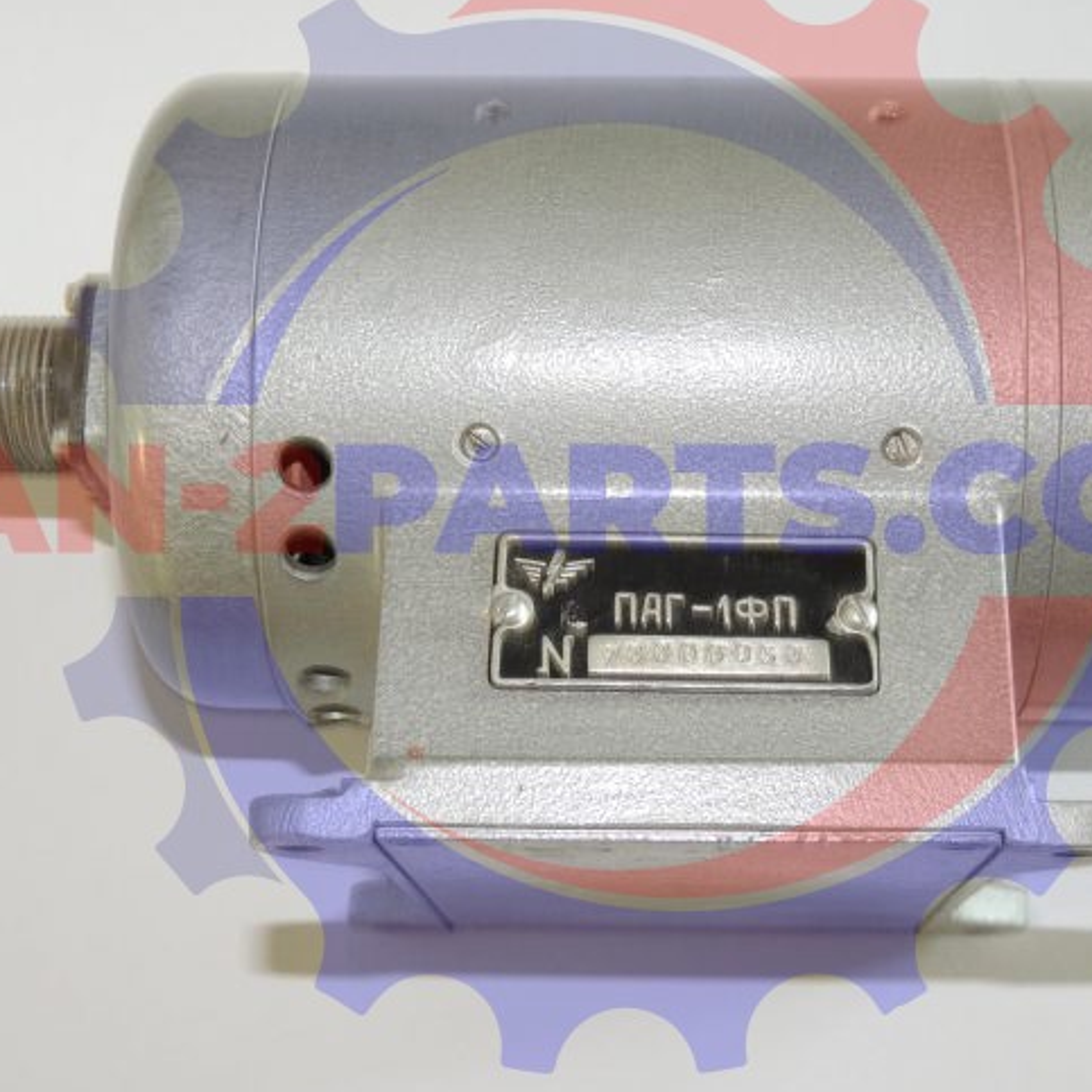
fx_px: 2356
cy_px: 500
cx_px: 615
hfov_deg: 26.1
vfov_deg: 26.1
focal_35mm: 66
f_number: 3.5
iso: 110
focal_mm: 8.3
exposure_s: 1/5
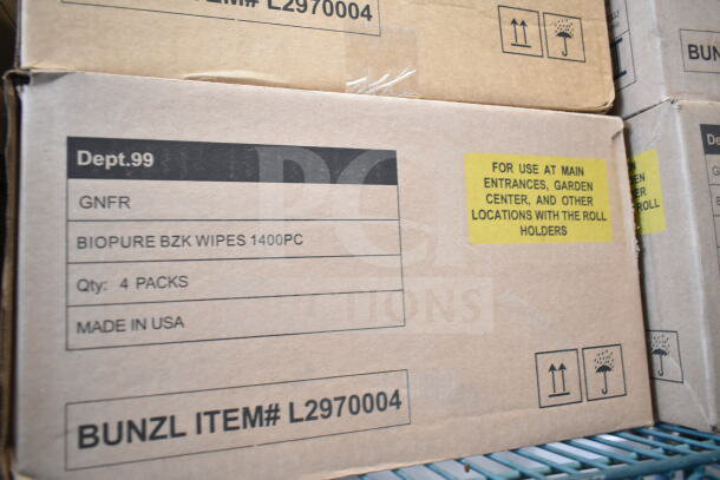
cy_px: 240
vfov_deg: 48.0
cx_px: 360
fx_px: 540
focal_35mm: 27
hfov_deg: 67.4
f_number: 3.5
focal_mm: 18
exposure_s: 1/40
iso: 1600
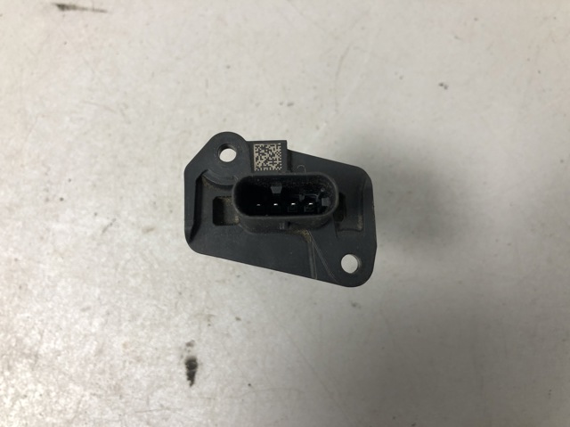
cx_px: 285
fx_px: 461
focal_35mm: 28
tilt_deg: -80.9
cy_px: 214
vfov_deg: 49.7
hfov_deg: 63.5
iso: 40
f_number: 1.8
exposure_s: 1/25
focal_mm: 4
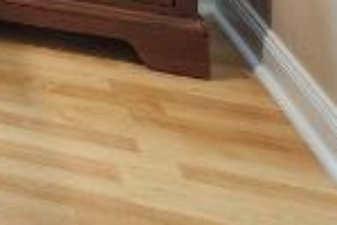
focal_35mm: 123
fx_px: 1151
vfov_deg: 8.8
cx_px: -820
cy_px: -479
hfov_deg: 9.7
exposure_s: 1/2
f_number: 5.6
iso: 100
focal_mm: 16
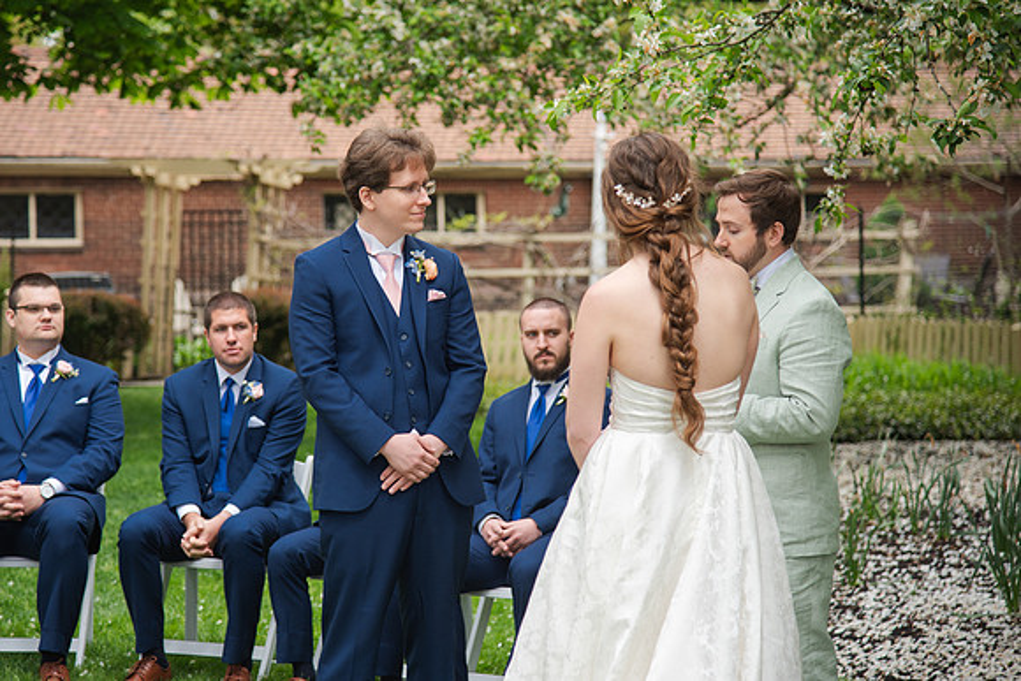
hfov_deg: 18.1
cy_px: 302
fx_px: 3212
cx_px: 453
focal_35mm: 113
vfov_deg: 12.1
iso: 100
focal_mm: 98
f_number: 4
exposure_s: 1/400
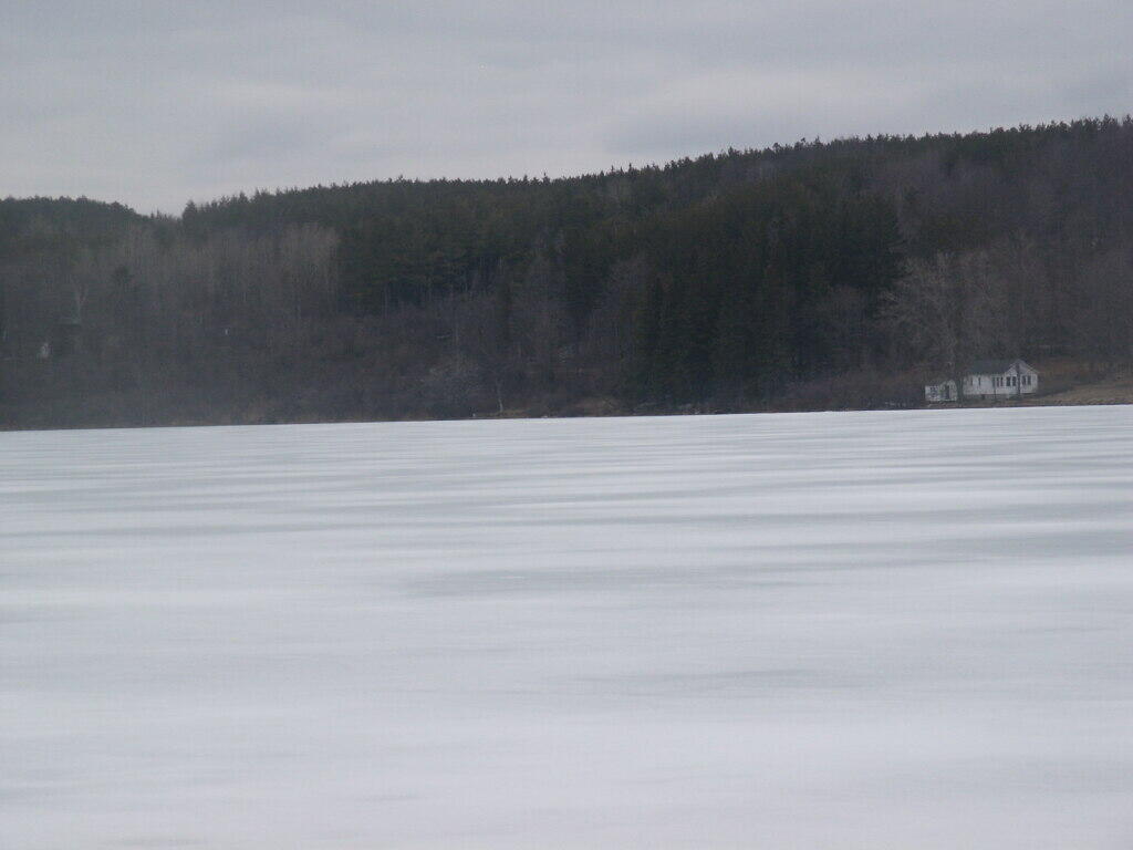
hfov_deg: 14.2
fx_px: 4550
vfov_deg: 10.7
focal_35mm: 139
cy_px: 425
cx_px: 566
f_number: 8
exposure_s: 1/125
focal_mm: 28.23
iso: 64
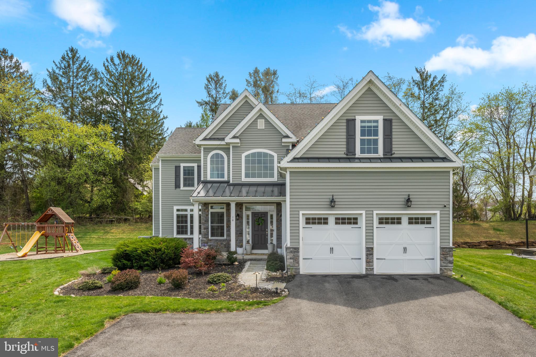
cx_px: 268
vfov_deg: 53.1
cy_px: 178
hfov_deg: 73.7
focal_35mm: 24
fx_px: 357
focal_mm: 24
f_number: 9
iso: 500
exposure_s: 1/640
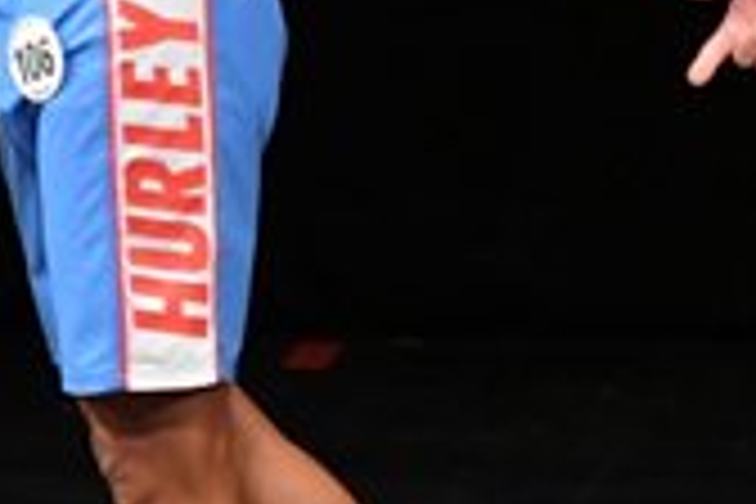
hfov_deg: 1.7
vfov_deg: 1.1
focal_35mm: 1243
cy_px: 90
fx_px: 26101
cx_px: 1519
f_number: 5.6
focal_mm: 180
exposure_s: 1/400
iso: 3200
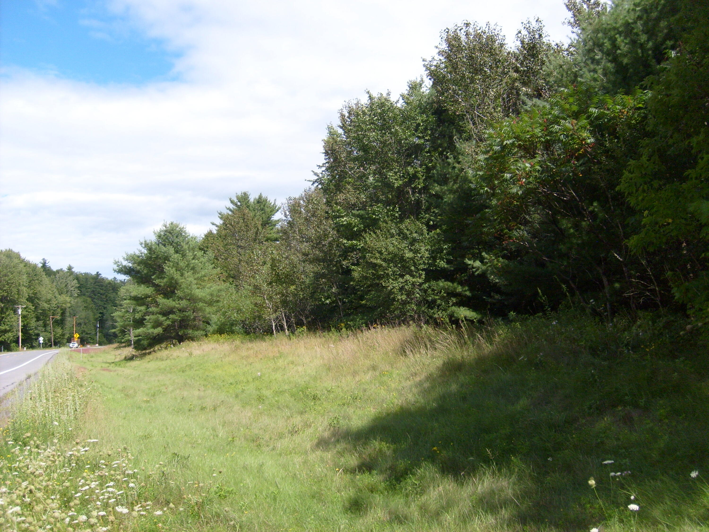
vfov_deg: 40.7
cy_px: 266
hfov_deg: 52.6
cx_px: 354
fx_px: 717
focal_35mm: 35
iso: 80
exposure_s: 1/180
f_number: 7.1
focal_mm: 5.8
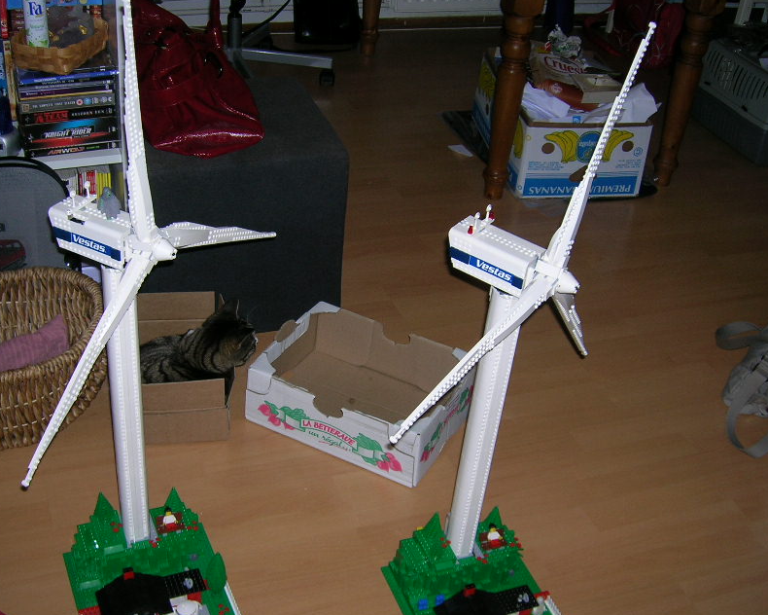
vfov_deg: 34.9
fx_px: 977
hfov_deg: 42.9
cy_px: 339
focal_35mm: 43
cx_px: 374
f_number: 2.9
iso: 50
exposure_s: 1/60.1
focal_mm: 5.7
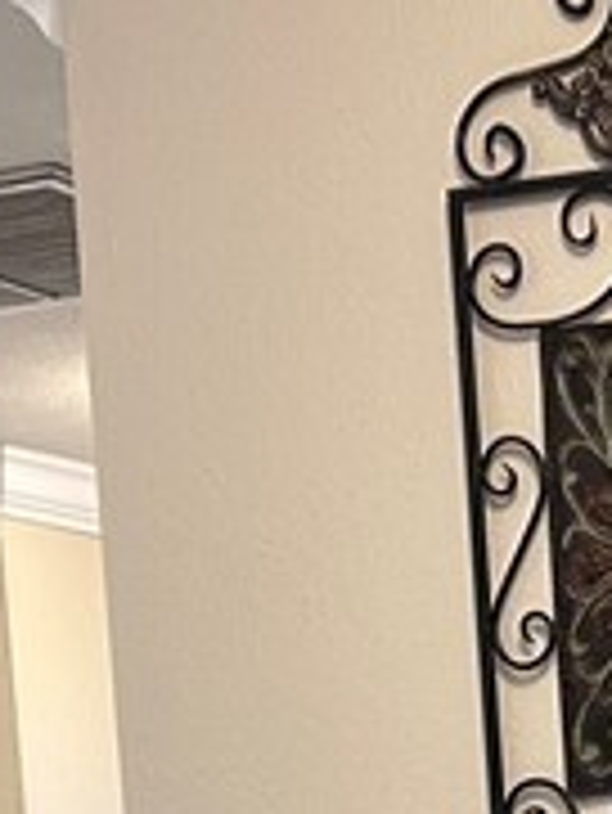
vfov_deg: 12.4
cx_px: 1017
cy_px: 1403
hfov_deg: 9.7
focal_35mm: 147
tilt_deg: -5.4
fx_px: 3461
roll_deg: +2.9
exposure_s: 1/60
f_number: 1.5
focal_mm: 5.7
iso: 160
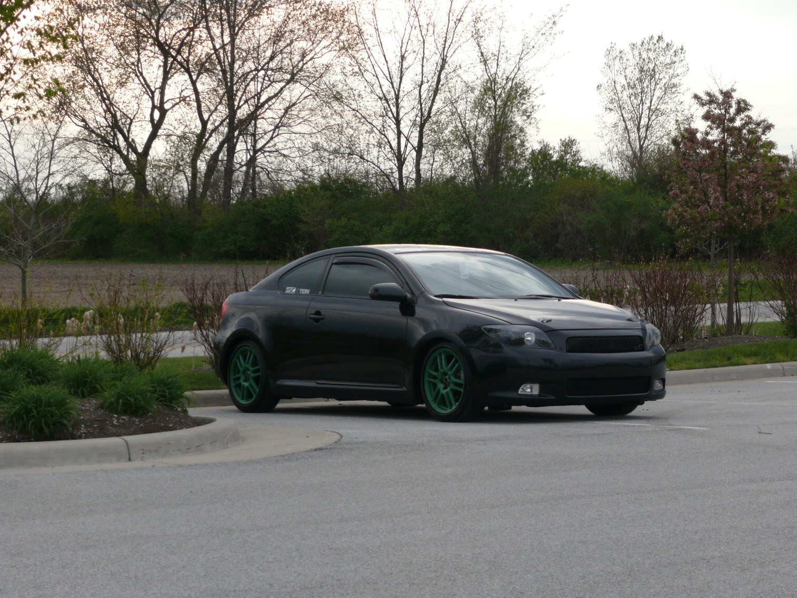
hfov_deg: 19.8
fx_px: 2280
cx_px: 477
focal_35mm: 99
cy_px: 356
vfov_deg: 14.9
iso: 100
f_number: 4
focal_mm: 15.8
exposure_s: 1/200
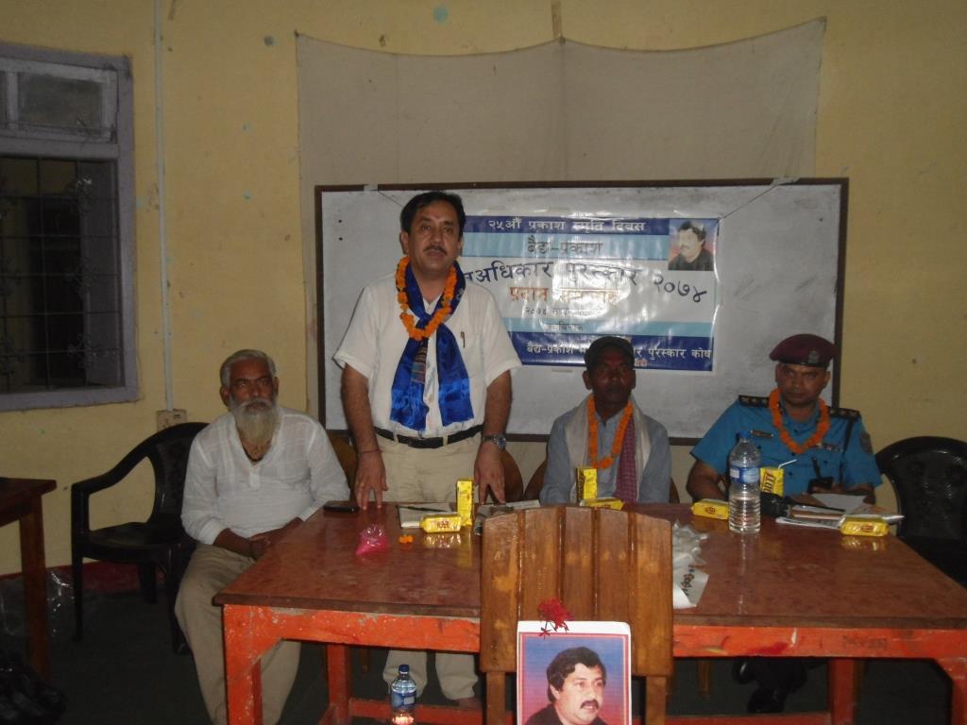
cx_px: 484
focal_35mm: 31
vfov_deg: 45.4
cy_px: 362
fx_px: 866
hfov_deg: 58.4
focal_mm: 5.6
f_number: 3
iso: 400
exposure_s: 1/40
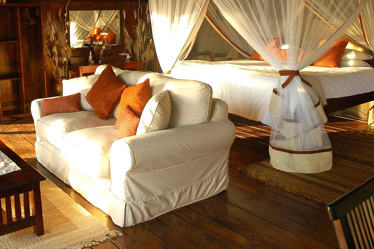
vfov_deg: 35.6
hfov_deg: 51.6
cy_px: 87
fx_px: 384
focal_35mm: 37
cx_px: 152
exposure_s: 1/50
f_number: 3.5
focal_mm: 18
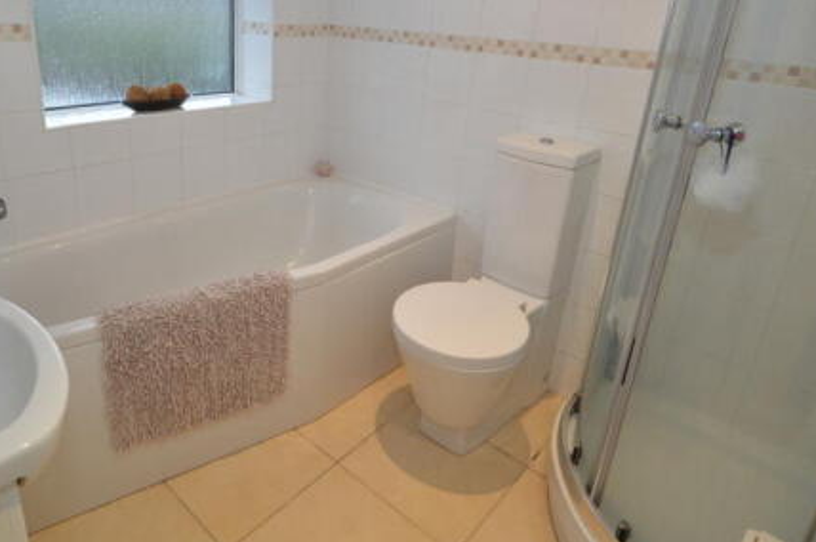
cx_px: 330
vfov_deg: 53.9
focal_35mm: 23
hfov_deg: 75.4
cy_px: 183
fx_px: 521
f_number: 4.5
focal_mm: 10
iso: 400
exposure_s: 1/80
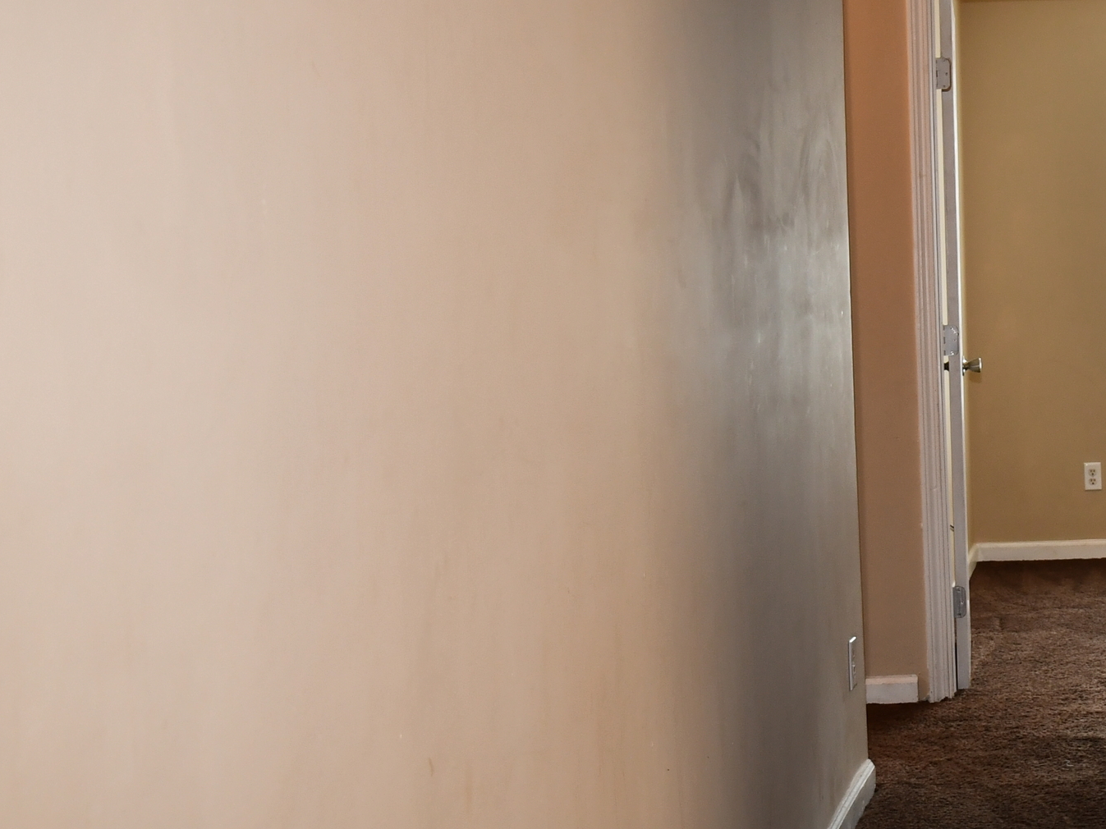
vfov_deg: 21.6
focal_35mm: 68
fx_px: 2172
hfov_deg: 26.8
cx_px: 1140
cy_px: 352
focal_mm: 21
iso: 450
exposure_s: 1/60
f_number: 4
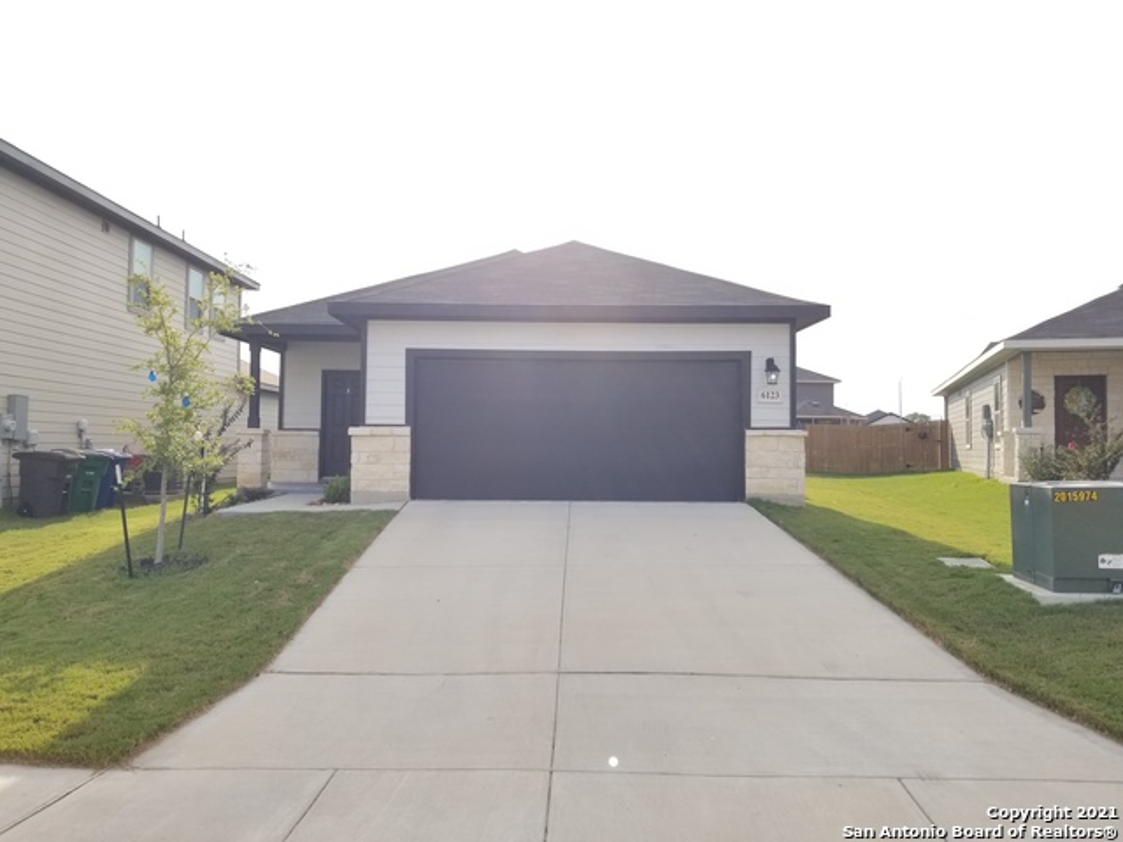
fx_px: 843
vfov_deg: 53.1
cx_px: 562
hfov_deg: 67.3
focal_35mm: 26
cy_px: 421
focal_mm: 4.3
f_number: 1.7
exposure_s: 1/1224
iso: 50
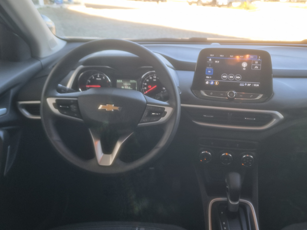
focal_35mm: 31
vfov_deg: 45.4
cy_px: 119
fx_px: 275
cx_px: 176
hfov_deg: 58.1
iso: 100
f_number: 1.8
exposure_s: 1/120
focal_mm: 5.4
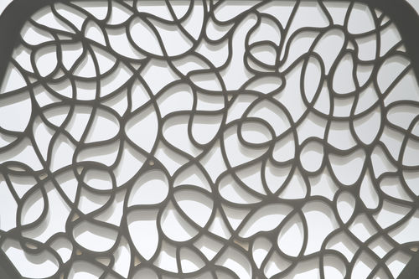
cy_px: 140
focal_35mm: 85
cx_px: 210
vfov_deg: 16.1
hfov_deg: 23.9
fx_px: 989
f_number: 14
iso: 100
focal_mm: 85
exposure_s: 1/4
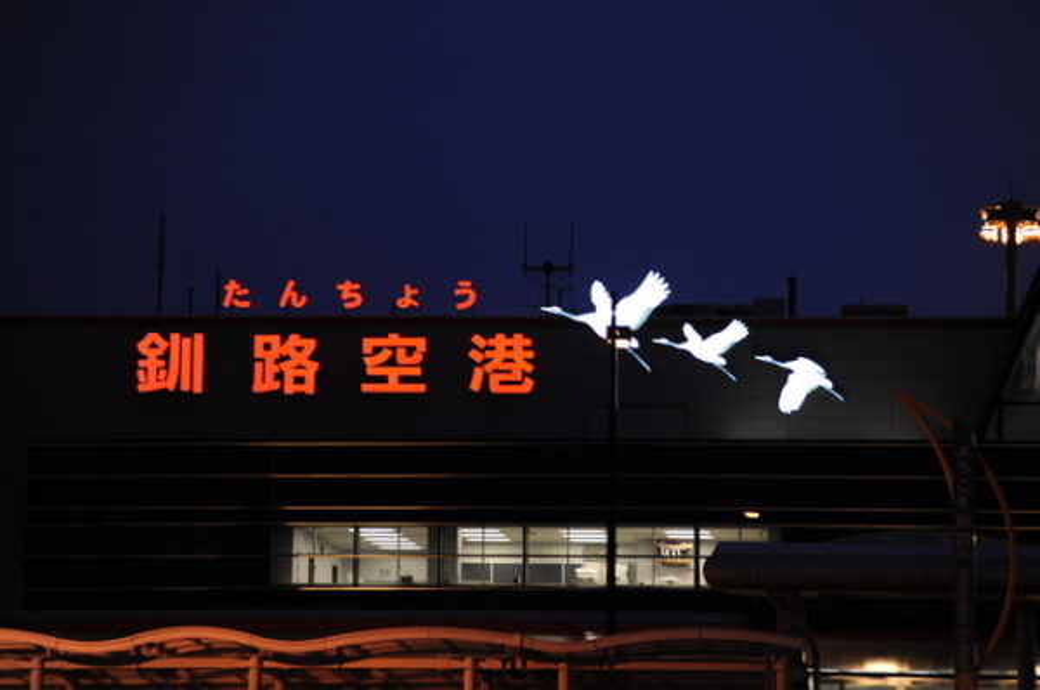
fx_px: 3894
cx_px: 520
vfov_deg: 10.1
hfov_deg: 15.2
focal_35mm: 135
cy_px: 345
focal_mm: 135
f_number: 2.8
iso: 400
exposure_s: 1/6
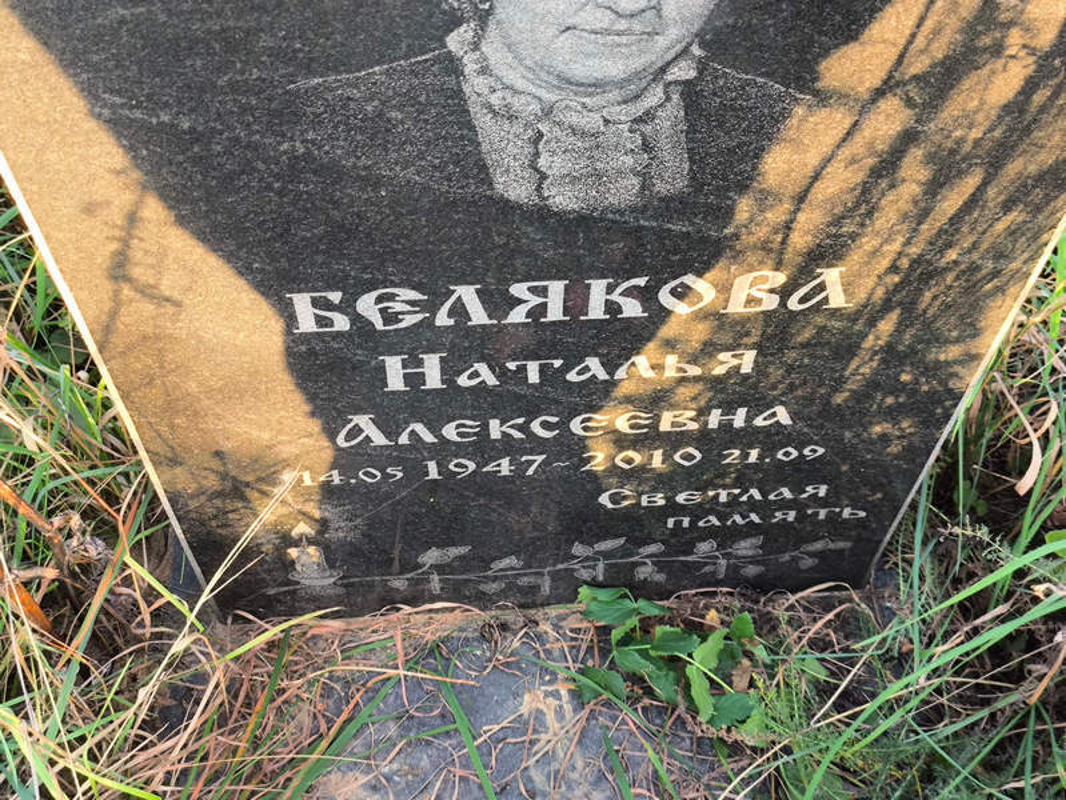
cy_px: 400
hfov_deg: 38.2
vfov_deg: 29.1
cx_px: 533
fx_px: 1540
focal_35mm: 50
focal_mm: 4.71
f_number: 1.7
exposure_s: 1/50
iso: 100
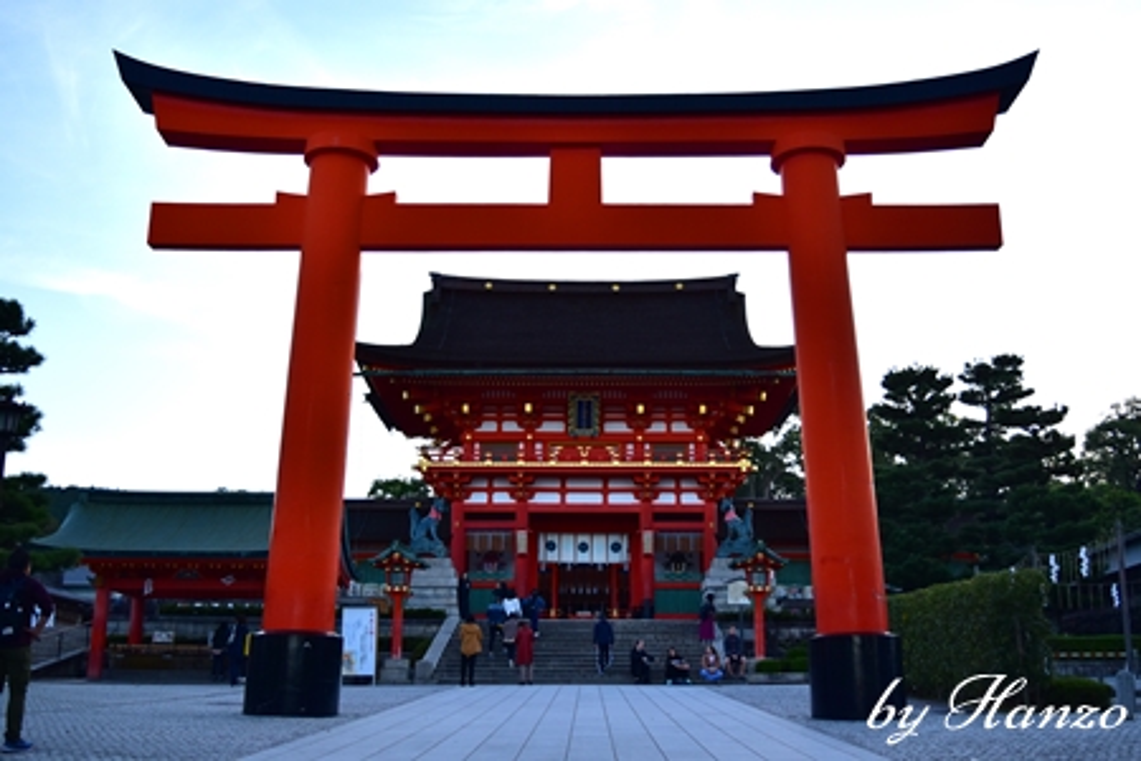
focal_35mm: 39
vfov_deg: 34.2
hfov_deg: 49.6
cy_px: 380
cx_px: 570
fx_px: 1236
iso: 250
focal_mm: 26
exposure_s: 1/500
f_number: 4
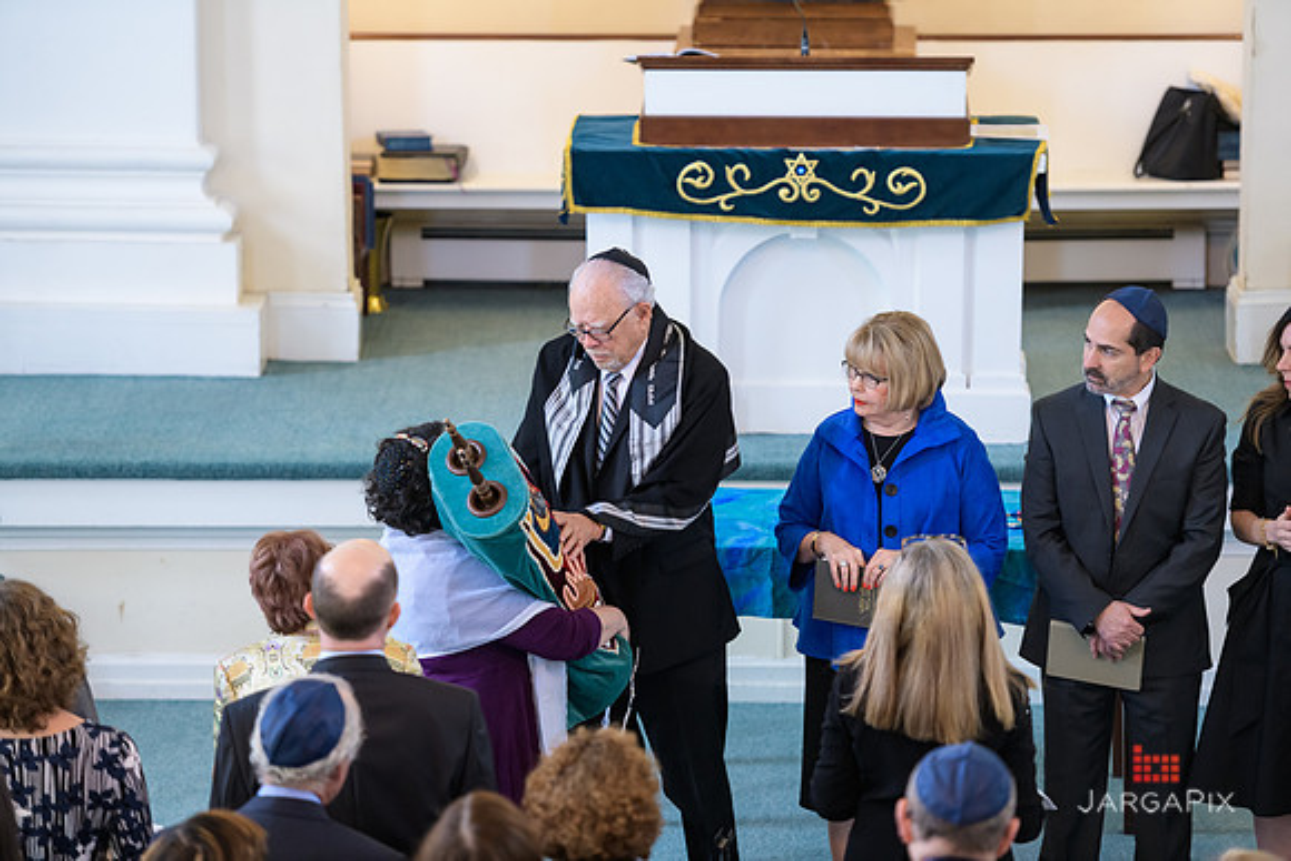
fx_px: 5739
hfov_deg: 12.8
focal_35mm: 160
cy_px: 430
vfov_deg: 8.6
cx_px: 646
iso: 1250
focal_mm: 160
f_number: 3.2
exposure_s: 1/125
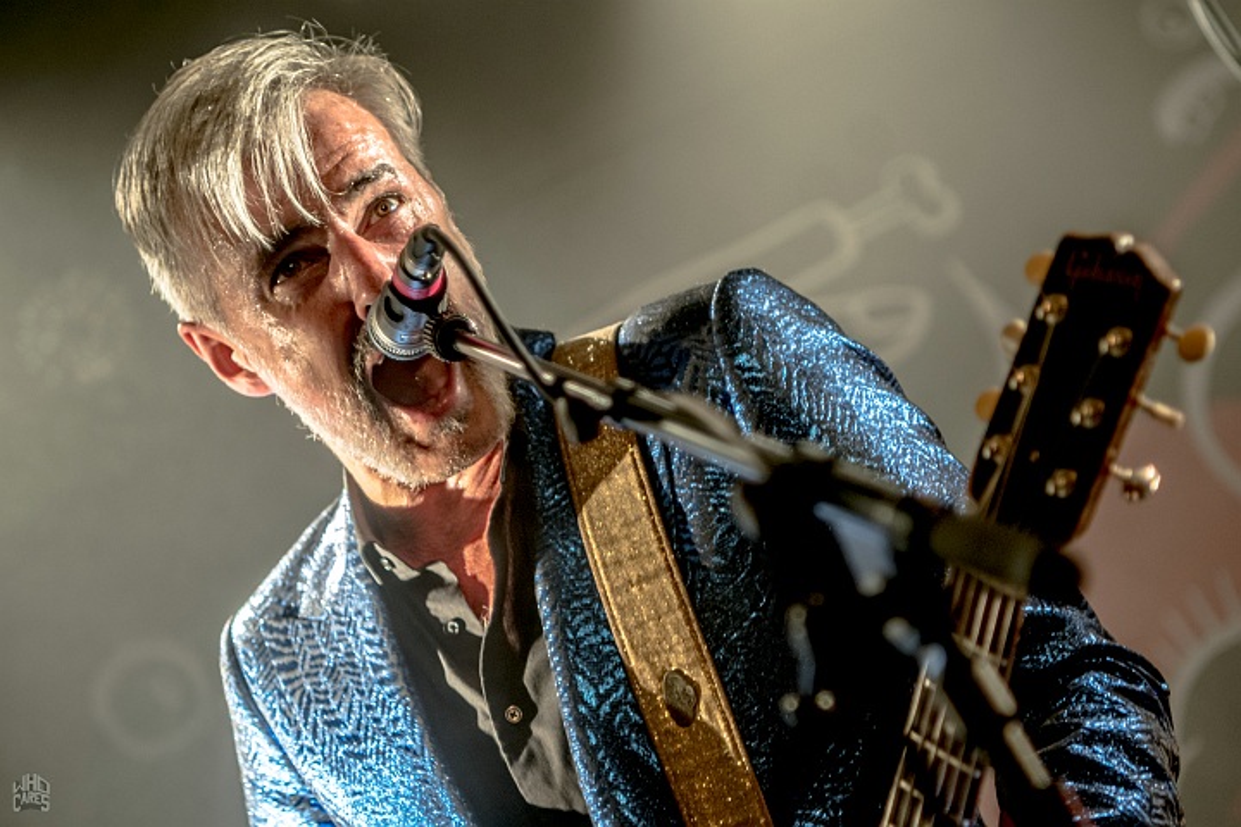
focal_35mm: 82
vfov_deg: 16.6
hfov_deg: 24.6
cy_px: 414
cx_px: 620
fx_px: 2844
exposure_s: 1/100
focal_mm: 55
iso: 640
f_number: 2.8
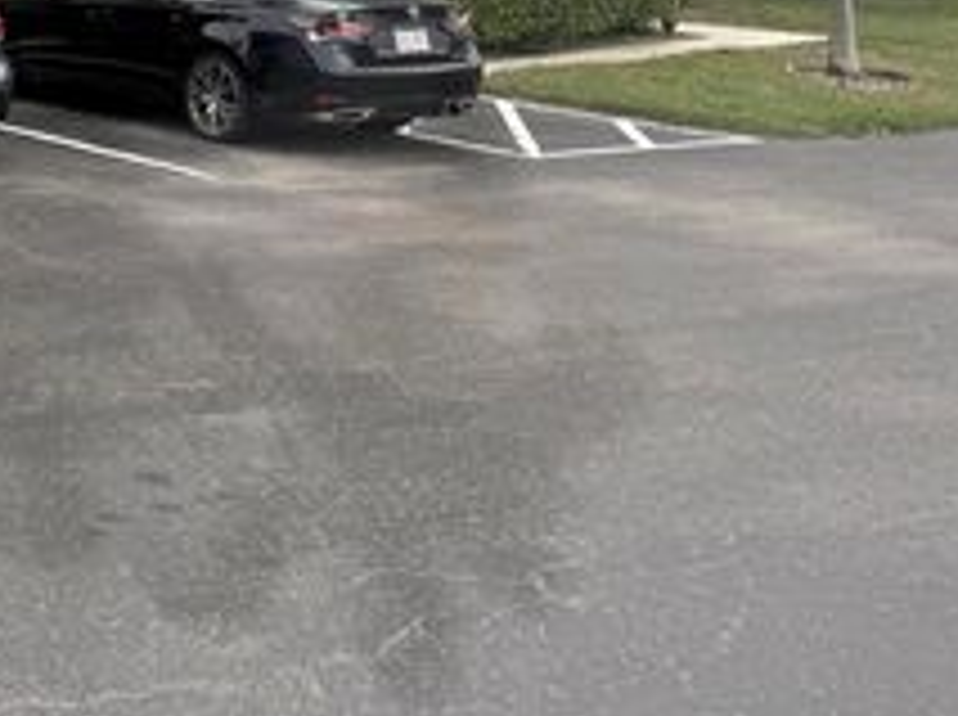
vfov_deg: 20.2
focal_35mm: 67
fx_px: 1851
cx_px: -130
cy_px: -187
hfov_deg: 26.4
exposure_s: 1/532
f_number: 1.78
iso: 80
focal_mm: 6.76
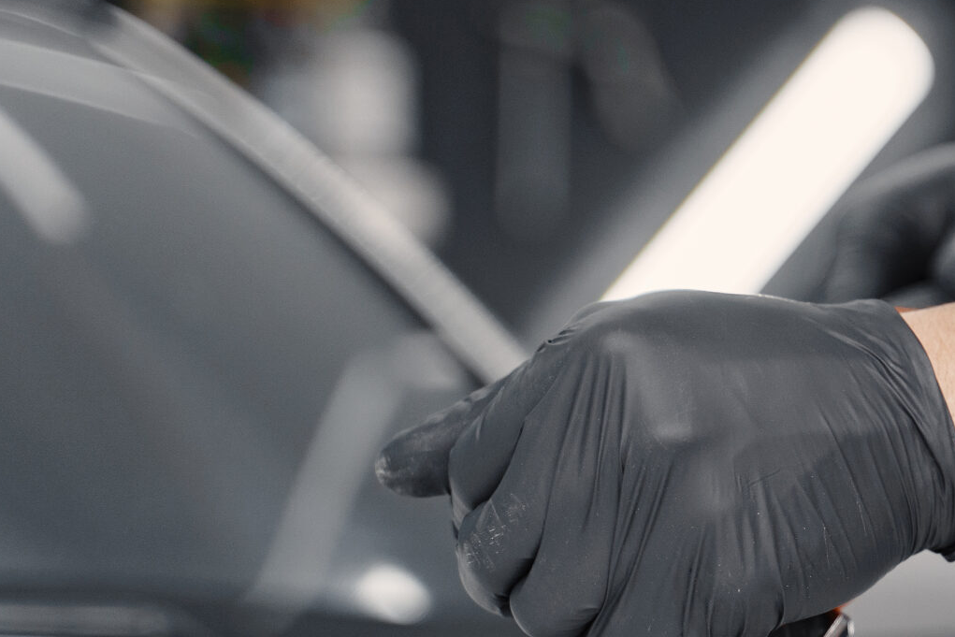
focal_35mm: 188
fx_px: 4988
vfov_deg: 7.3
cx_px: 1087
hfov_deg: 10.8
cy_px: 440
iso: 500
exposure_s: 1/400
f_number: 2.8
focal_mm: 75
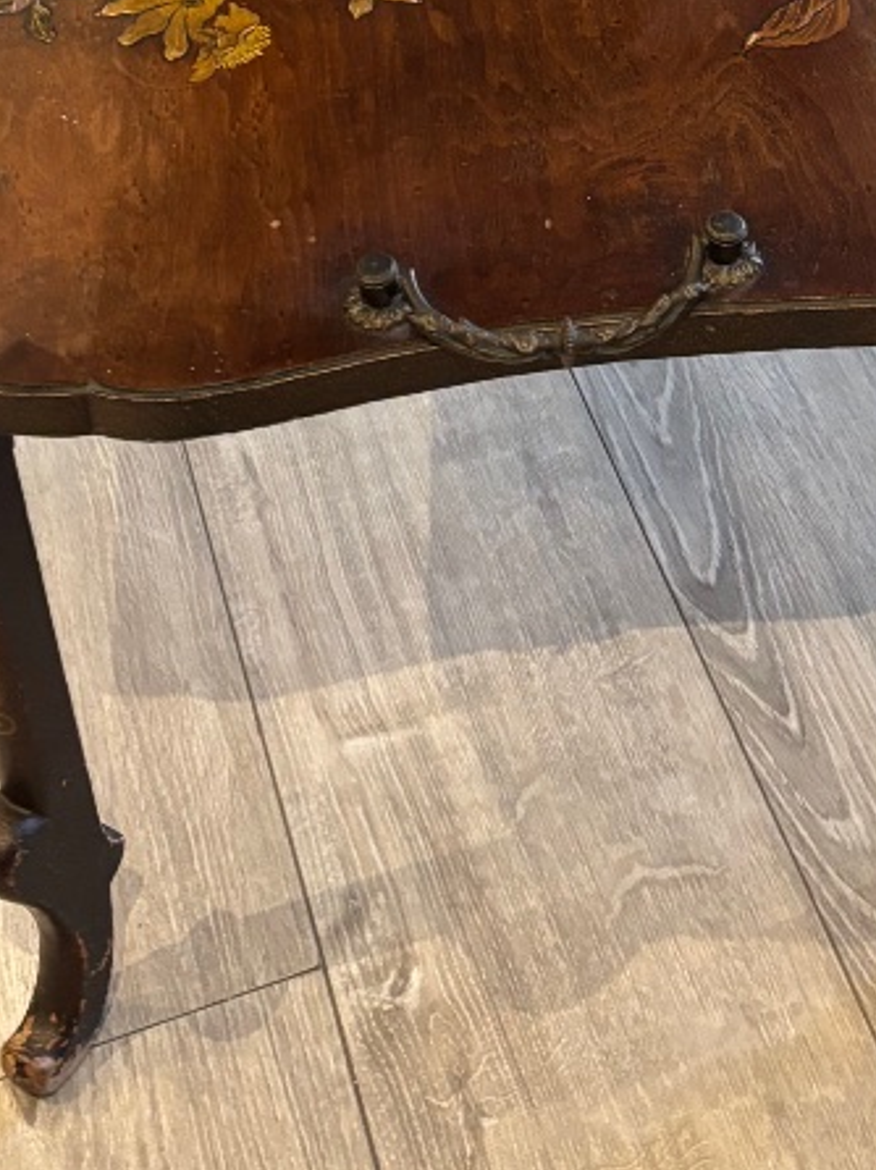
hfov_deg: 20.9
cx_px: 574
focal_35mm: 70
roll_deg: +1.1
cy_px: -163
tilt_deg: -34.5
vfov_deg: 25.5
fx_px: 2364
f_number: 1.6
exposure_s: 1/50
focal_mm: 5.96
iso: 400
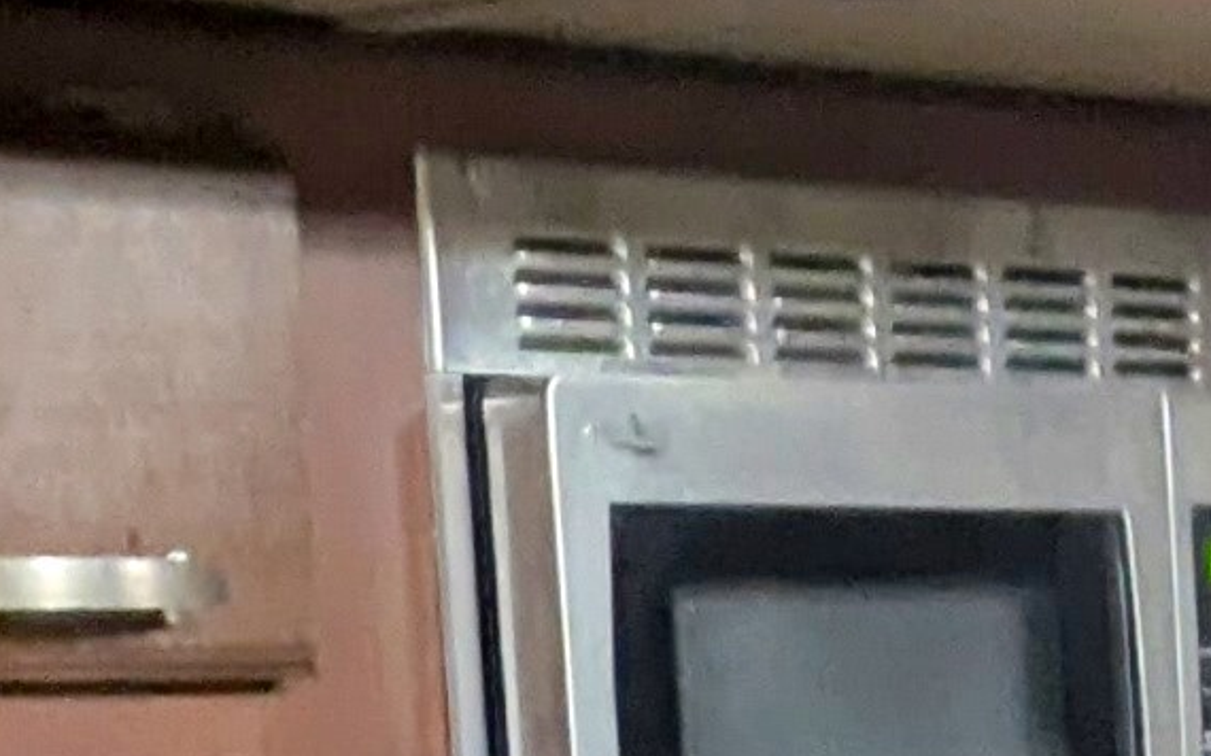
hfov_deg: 9.7
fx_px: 7094
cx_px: 1302
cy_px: 2763
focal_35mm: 215
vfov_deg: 5.5
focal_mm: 5.43
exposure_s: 1/24
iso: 643
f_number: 1.89
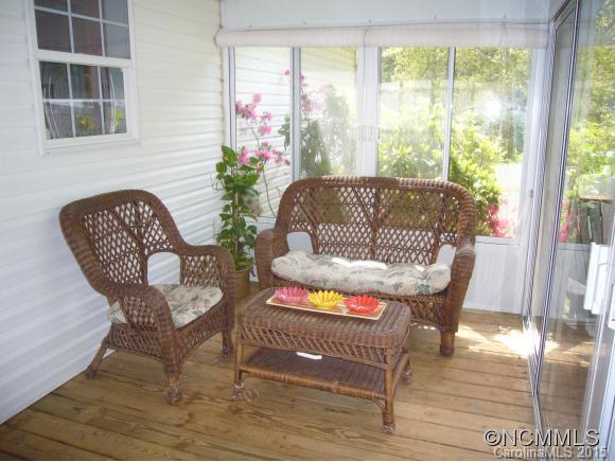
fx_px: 498
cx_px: 308
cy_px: 231
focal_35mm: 28
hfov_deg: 63.4
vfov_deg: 49.8
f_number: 2.8
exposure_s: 1/320
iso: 200
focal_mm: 4.6
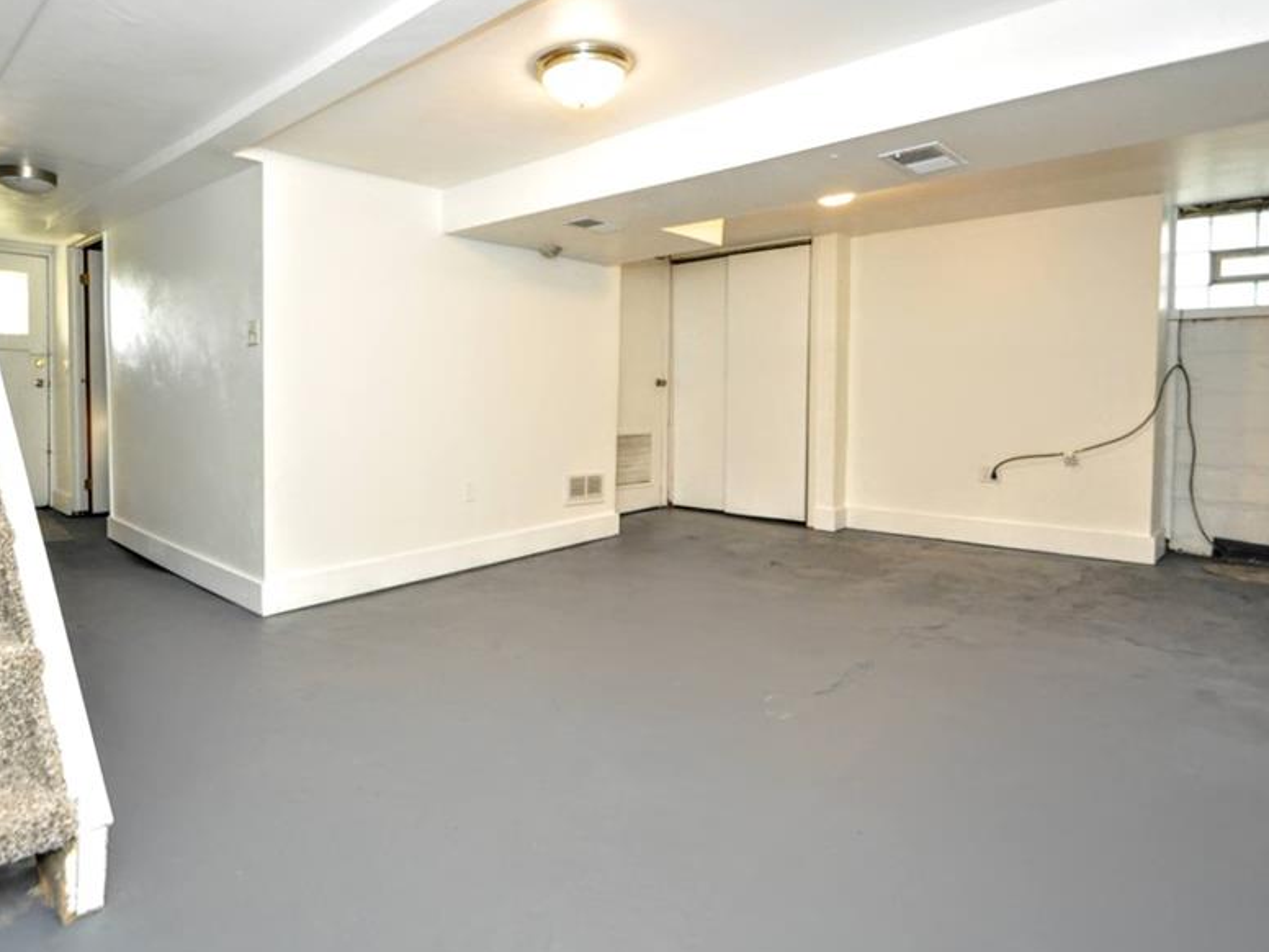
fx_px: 697
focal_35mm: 19
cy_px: 416
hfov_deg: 83.2
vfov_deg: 68.4
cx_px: 484
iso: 800
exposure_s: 1/60
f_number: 4
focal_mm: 10
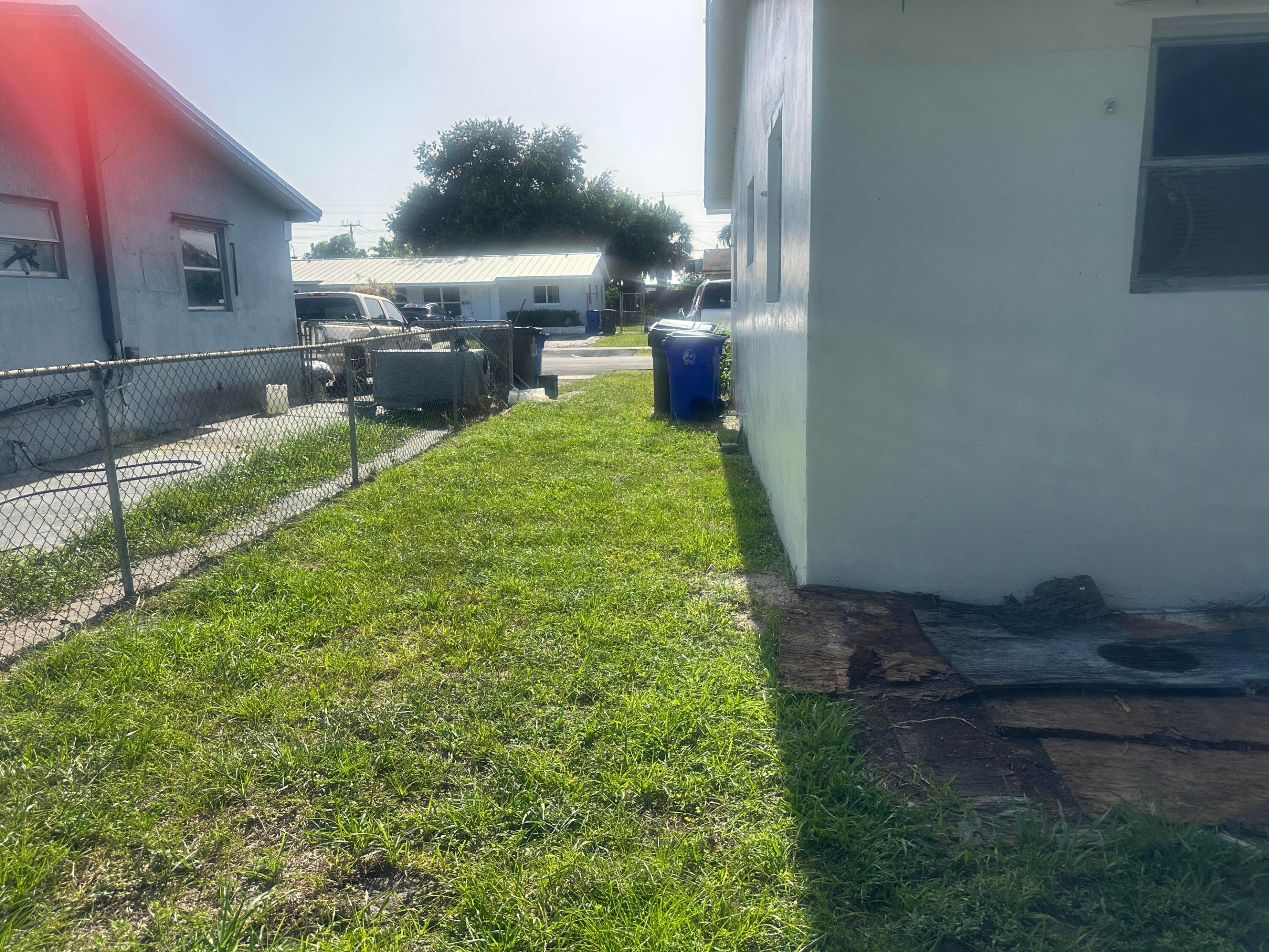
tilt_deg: -10.4
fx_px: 880
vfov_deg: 56.8
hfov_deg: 71.6
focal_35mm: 24
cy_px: 476
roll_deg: +1.7
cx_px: 634
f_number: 1.78
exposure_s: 1/3058
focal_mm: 6.86
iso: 80
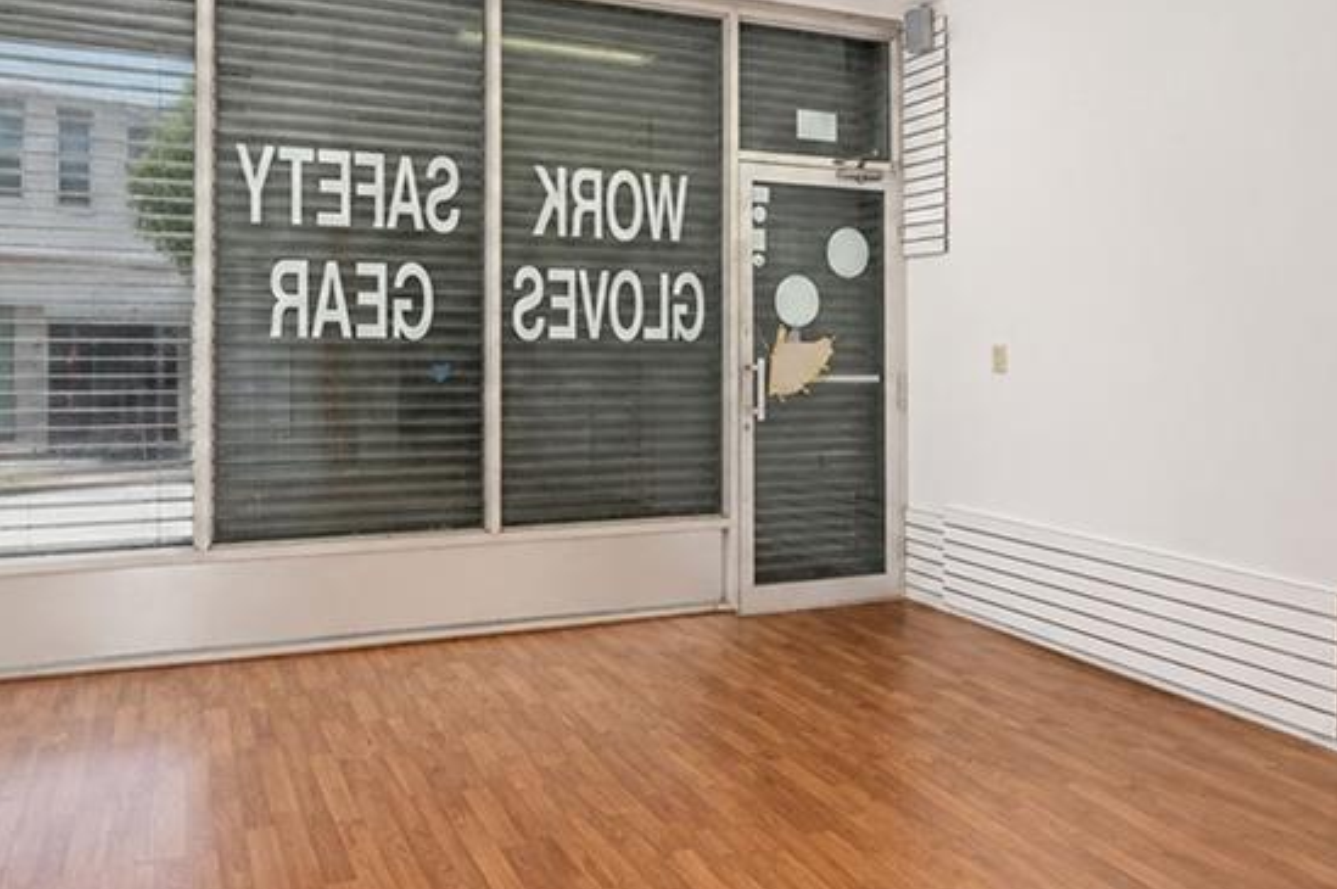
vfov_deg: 45.8
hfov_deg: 65.0
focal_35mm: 28
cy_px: 317
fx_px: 1039
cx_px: 543
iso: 2000
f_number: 7.1
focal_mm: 10
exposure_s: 1/60
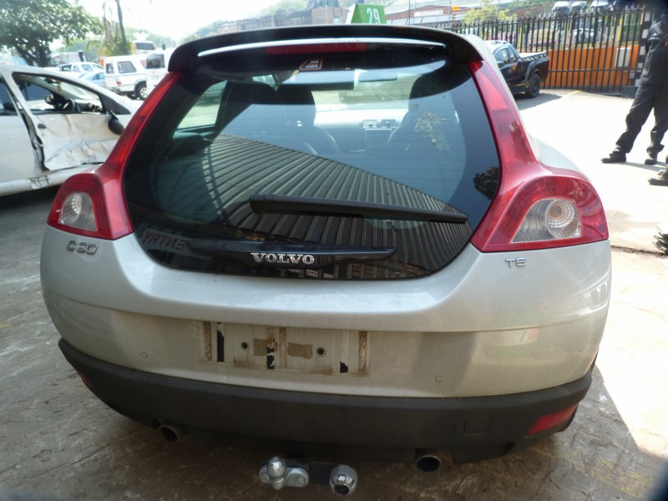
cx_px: 334
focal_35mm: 25
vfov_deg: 54.9
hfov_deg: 69.4
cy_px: 250
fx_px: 482
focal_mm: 4.5
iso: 80
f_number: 3.6
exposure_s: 1/100
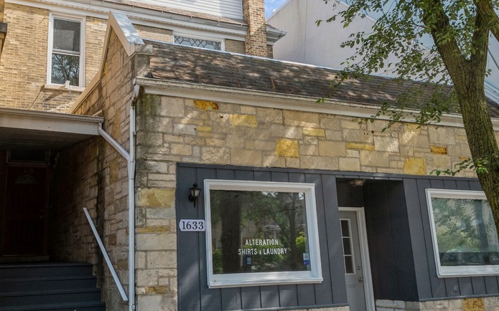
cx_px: 177
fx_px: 517
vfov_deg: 33.5
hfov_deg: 50.9
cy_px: 136
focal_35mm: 38
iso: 400
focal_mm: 16
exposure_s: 1/320
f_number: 8
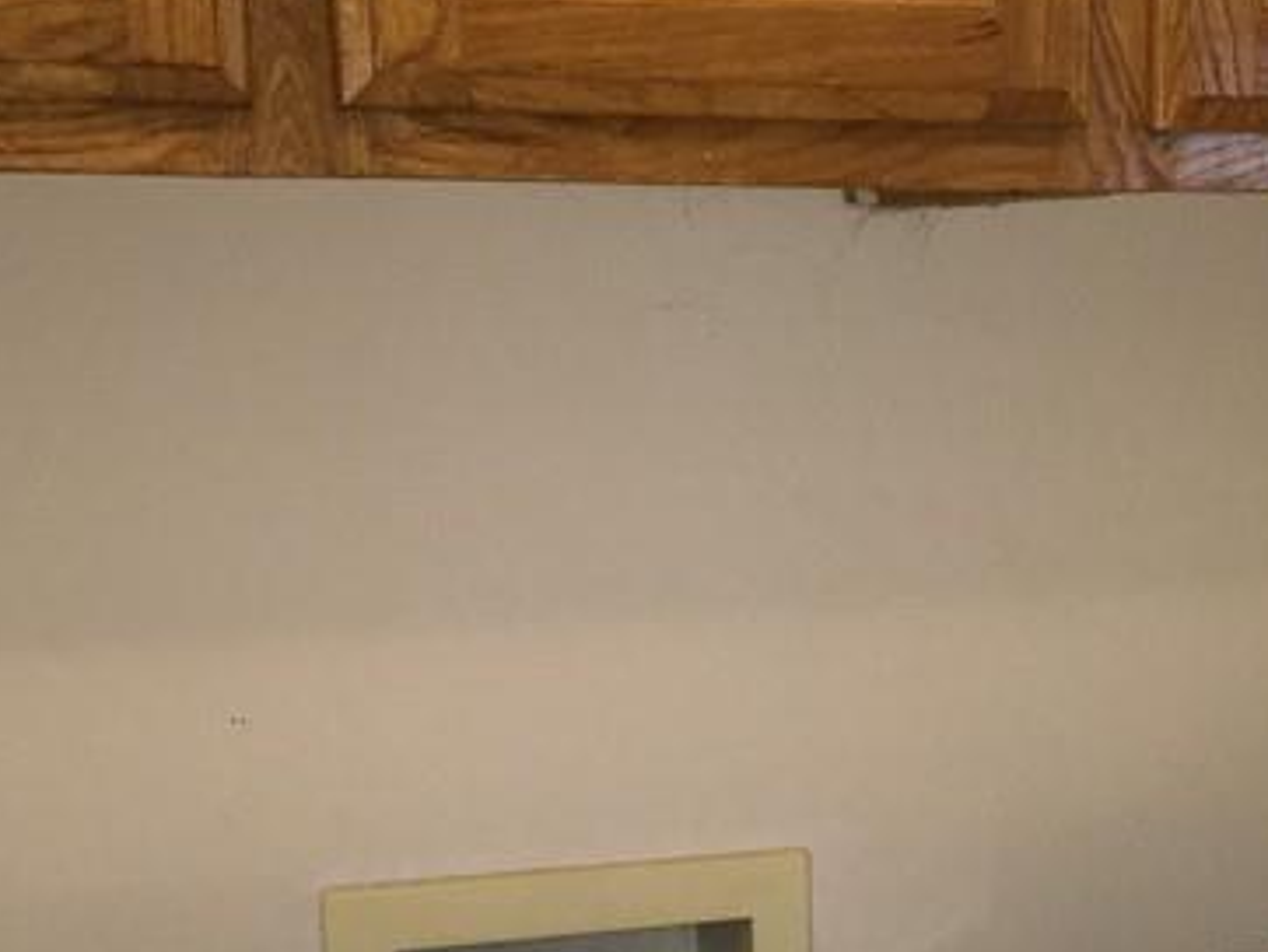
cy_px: 959
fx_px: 3006
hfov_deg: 23.4
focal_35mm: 82
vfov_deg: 17.6
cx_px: 1037
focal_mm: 4.15
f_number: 2.2
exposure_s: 1/30
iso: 64
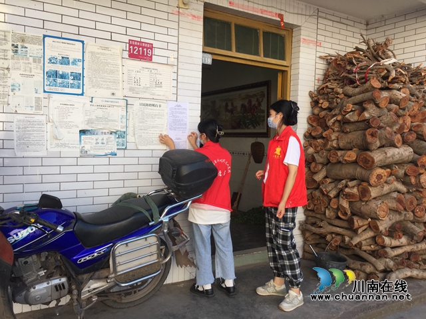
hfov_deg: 61.7
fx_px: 357
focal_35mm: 29
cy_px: 160
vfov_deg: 48.2
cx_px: 213
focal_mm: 4.15
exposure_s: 1/471
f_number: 2.2
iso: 32
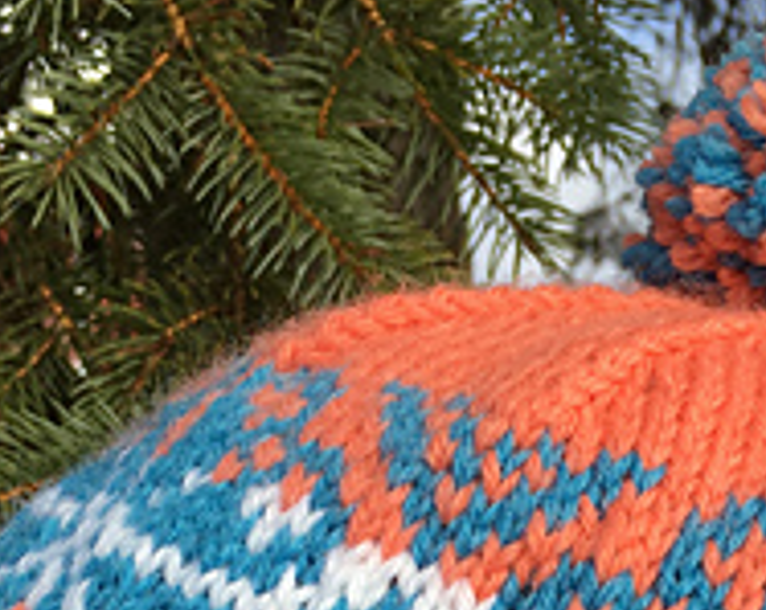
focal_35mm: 97
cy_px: 1048
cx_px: 557
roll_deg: +0.1
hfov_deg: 19.7
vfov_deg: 14.2
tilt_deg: -8.0
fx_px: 2196
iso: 25
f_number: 2.2
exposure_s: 1/569
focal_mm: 4.15
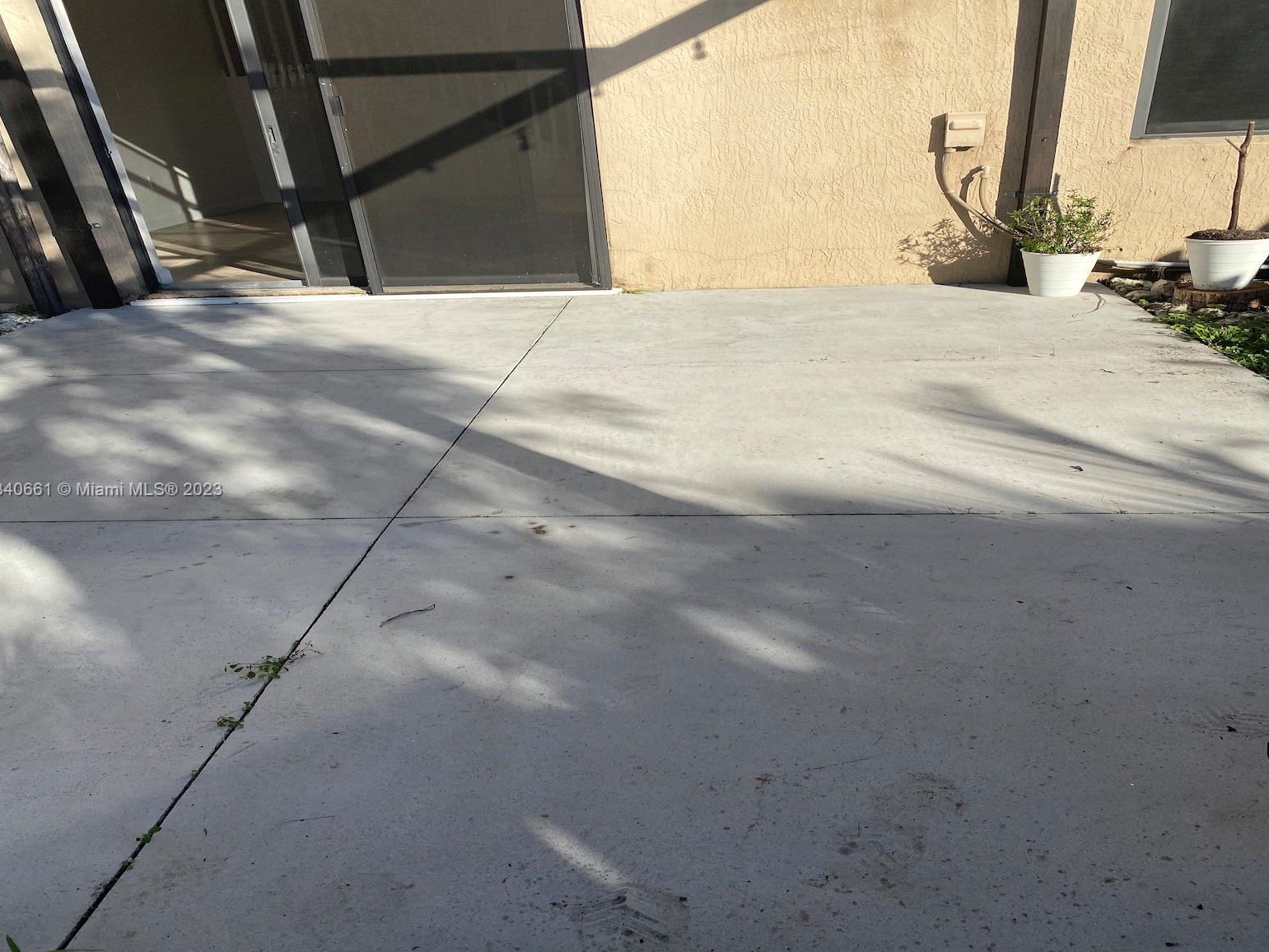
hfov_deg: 65.3
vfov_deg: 51.4
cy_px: 491
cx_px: 618
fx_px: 990
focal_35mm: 27
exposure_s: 1/2967
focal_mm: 4.25
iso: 32
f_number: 1.8
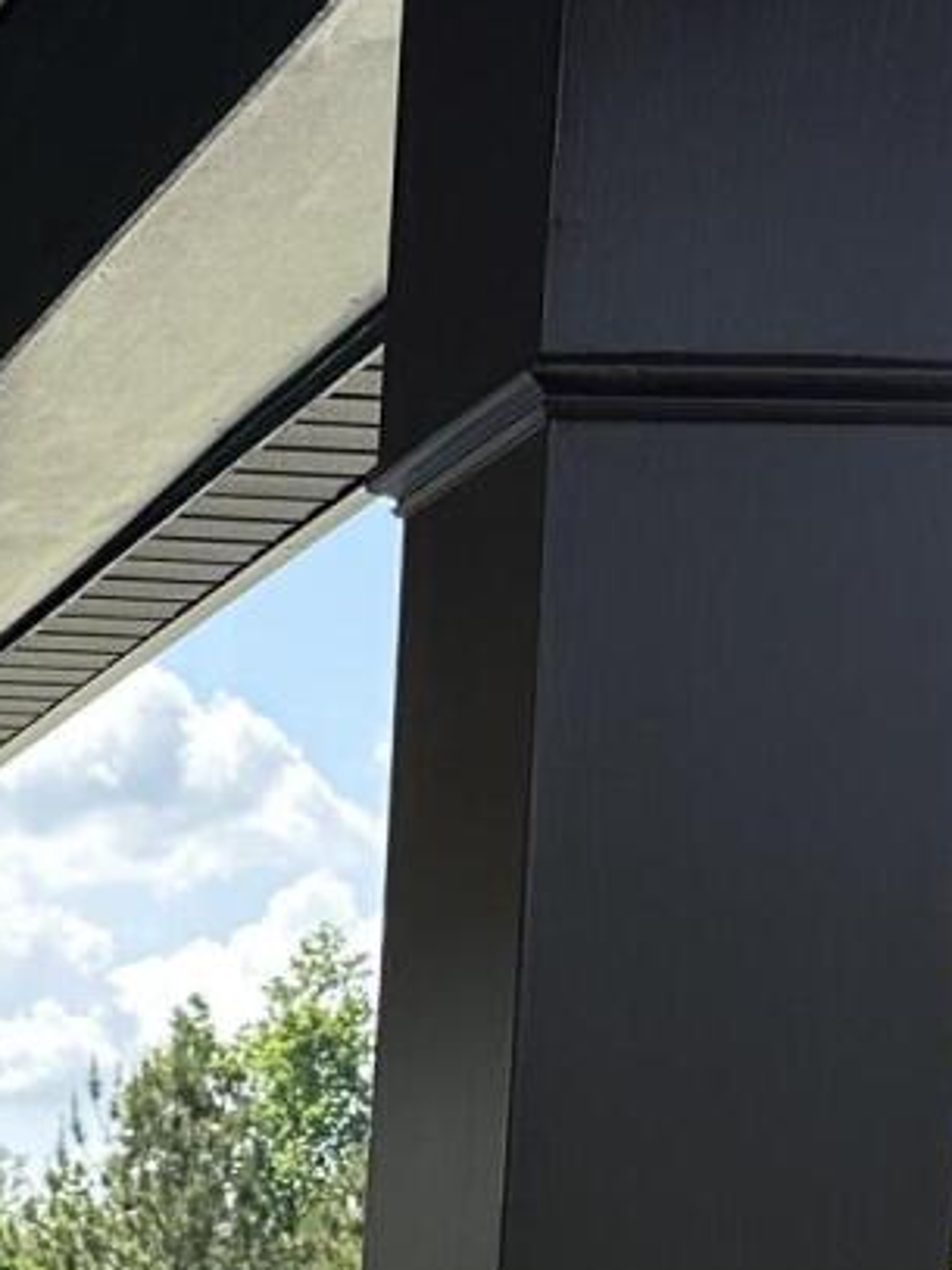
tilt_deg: -7.3
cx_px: -818
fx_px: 4329
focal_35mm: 118
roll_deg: -0.8
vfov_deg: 14.9
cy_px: 2141
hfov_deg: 11.5
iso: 80
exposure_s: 1/1171
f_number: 1.78
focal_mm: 6.86
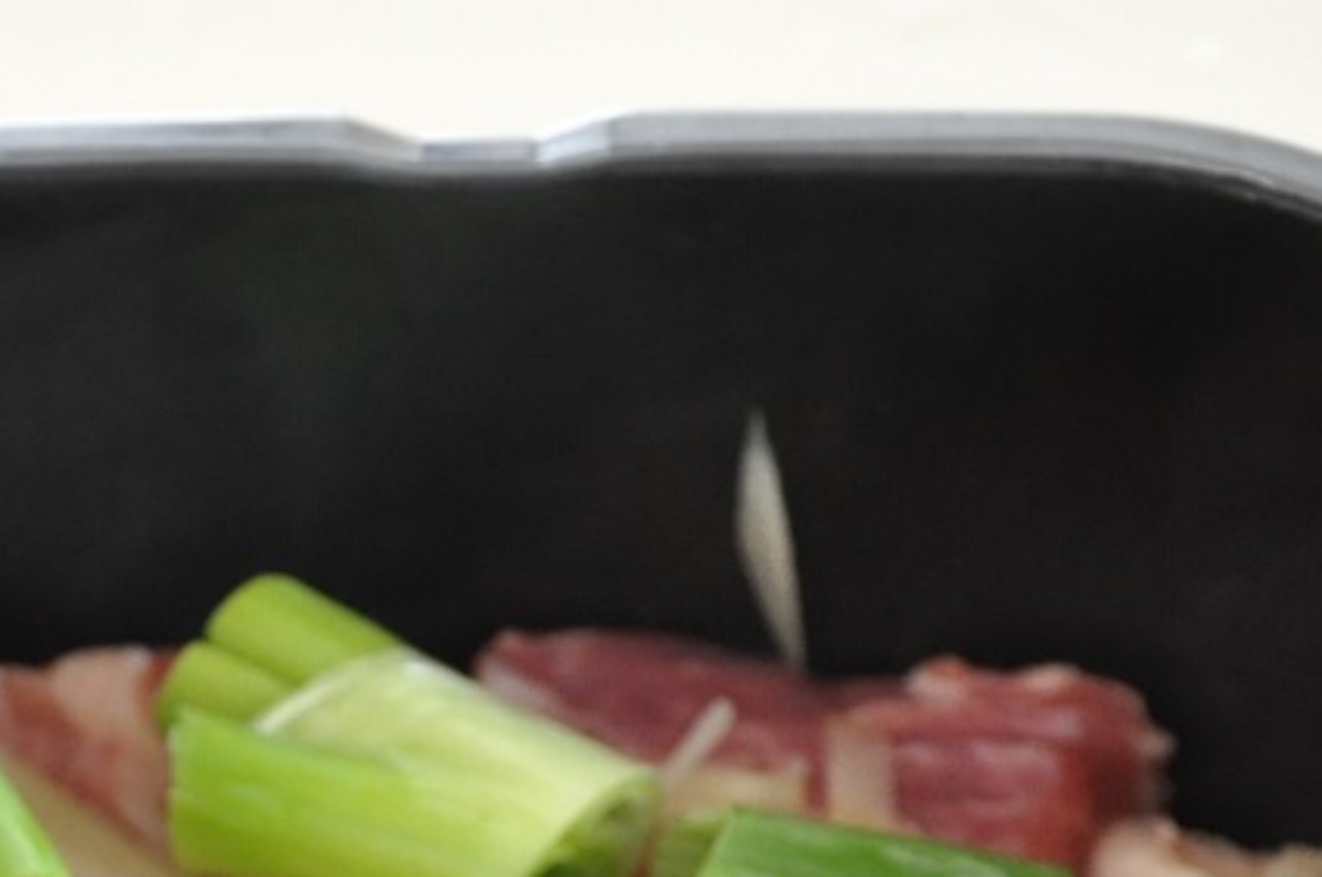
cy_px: 1186
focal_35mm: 161
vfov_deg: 8.4
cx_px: 401
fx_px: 5903
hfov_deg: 12.8
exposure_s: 1/25
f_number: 4.5
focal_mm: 38
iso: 1600
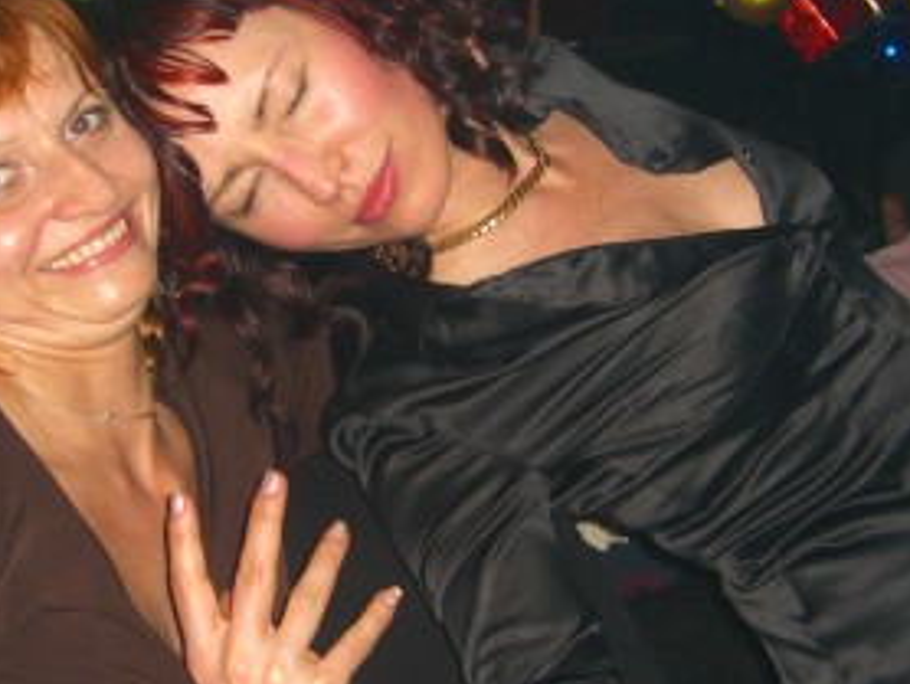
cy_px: 406
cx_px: 432
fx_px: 2158
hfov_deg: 23.8
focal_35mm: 82
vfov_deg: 18.0
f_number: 2.8
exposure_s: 1/60
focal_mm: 7.9
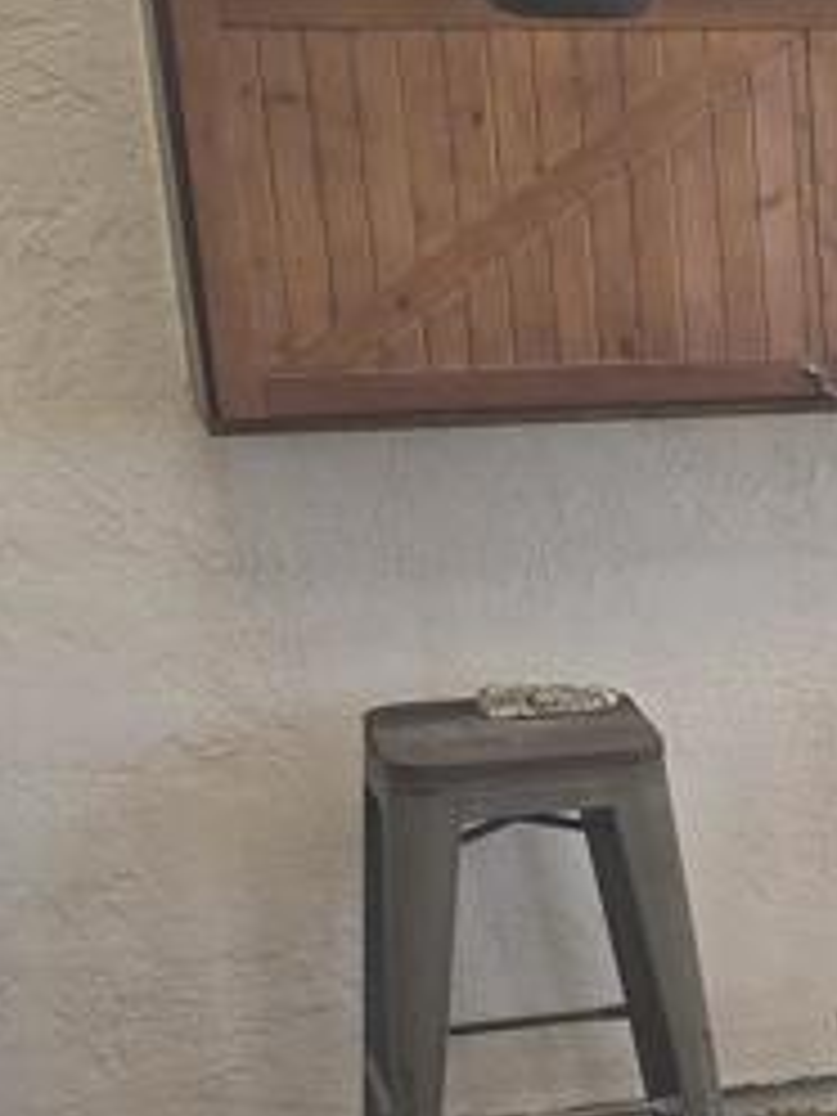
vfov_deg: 20.3
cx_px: 1350
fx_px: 3063
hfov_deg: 14.3
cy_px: 976
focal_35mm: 95
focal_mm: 6.3
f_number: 1.7
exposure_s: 1/60
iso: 50
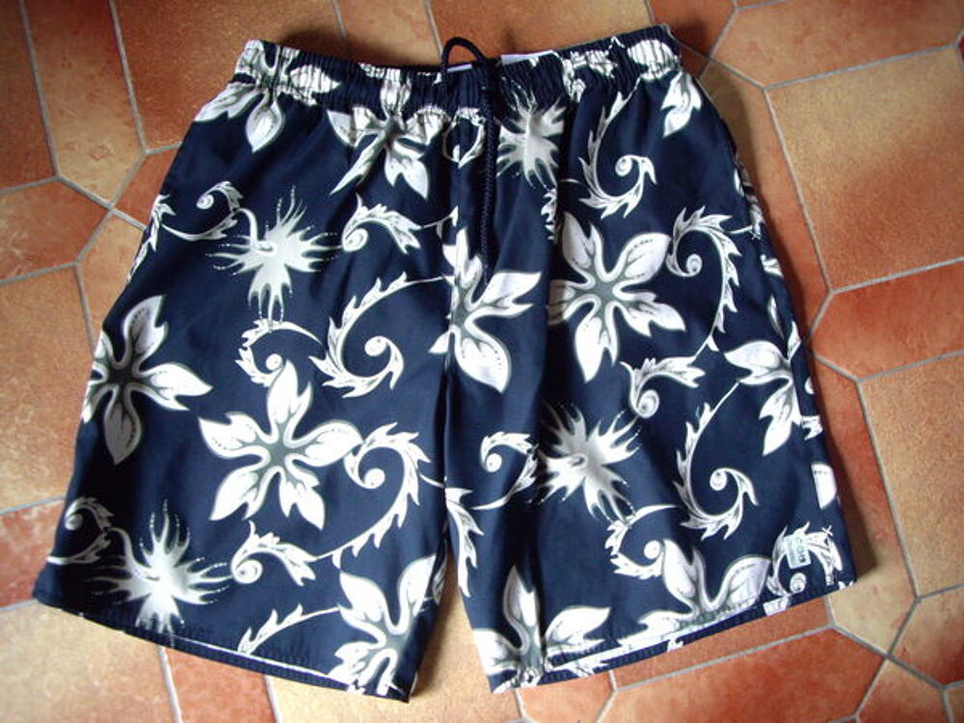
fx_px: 1058
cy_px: 362
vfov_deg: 37.7
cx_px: 482
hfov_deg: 49.0
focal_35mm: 38
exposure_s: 1/20
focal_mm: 6.2
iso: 200
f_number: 2.7
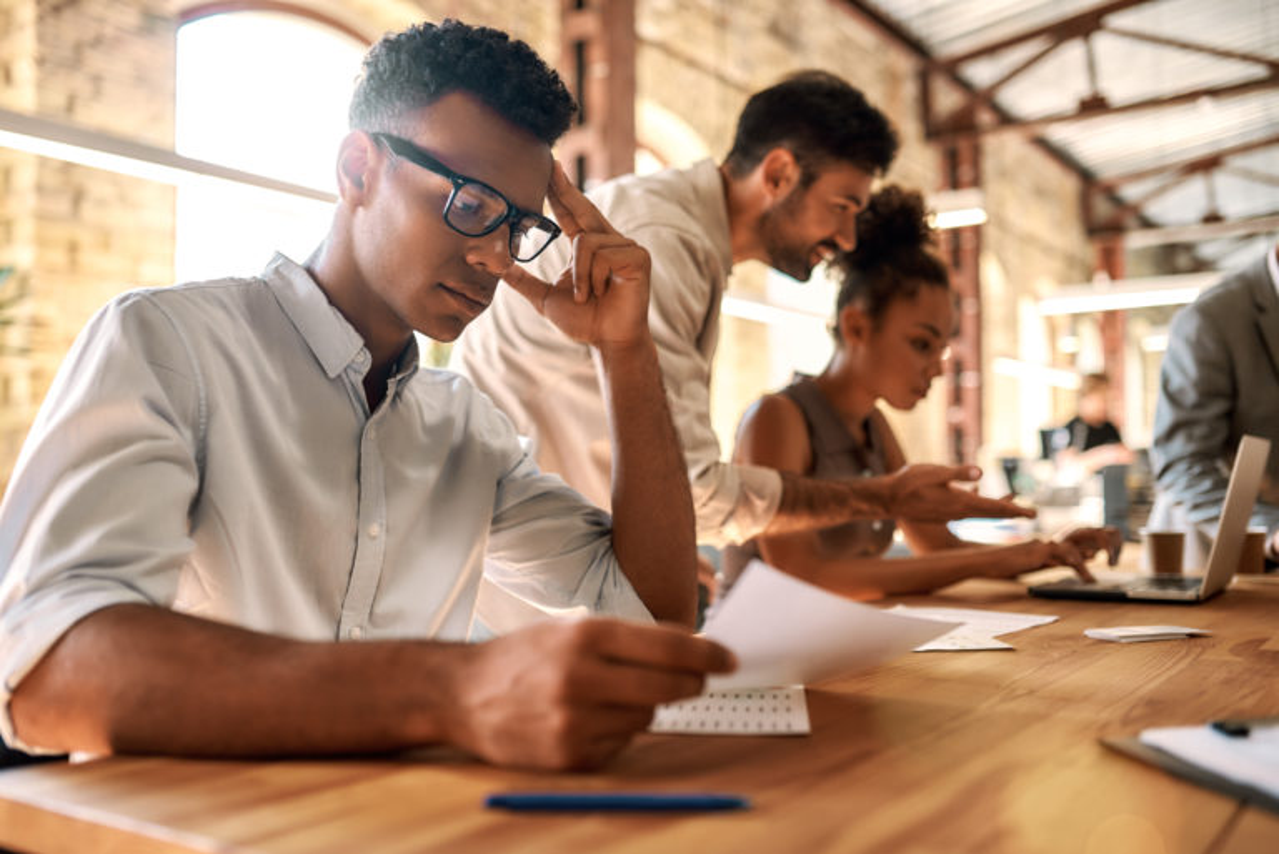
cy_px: 427
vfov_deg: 37.9
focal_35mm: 35
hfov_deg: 54.4
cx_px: 640
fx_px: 1244
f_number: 2
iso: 320
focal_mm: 35
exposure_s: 1/250
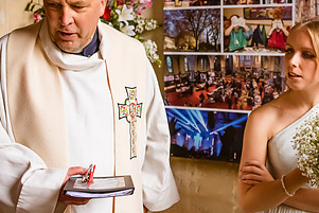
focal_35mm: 55
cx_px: 197
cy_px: 88
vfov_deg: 24.6
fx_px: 488
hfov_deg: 36.1
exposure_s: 1/1600
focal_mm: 24
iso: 1600
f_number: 3.2
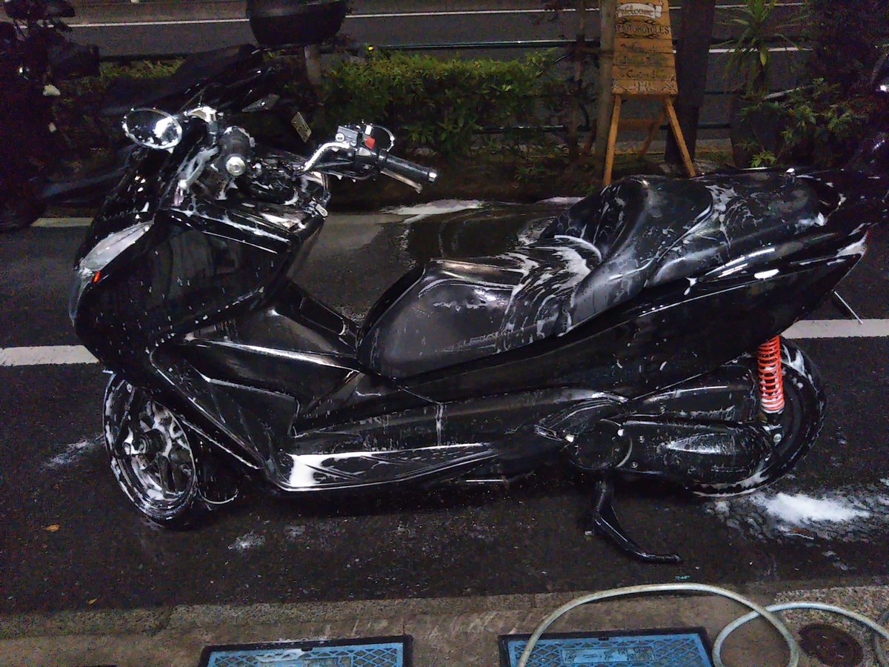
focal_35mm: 30
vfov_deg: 46.8
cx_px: 444
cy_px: 334
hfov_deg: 60.0
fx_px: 770
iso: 836
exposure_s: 1/23
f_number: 2.2
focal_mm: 4
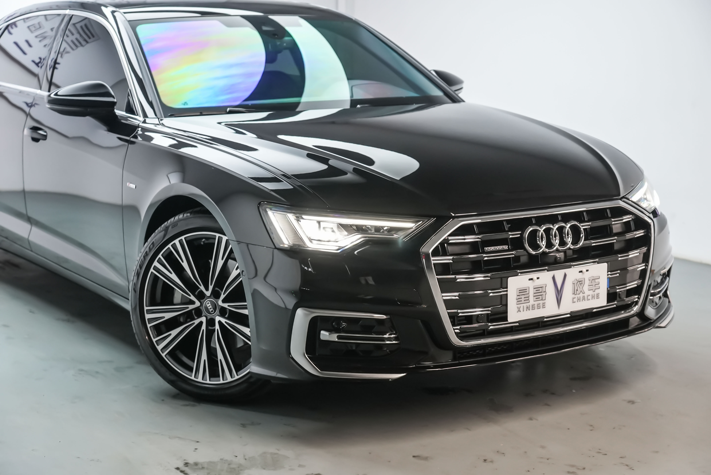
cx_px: 356
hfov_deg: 32.4
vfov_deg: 21.9
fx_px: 1225
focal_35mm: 62
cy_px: 238
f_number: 4
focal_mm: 62
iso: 5000
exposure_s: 1/125
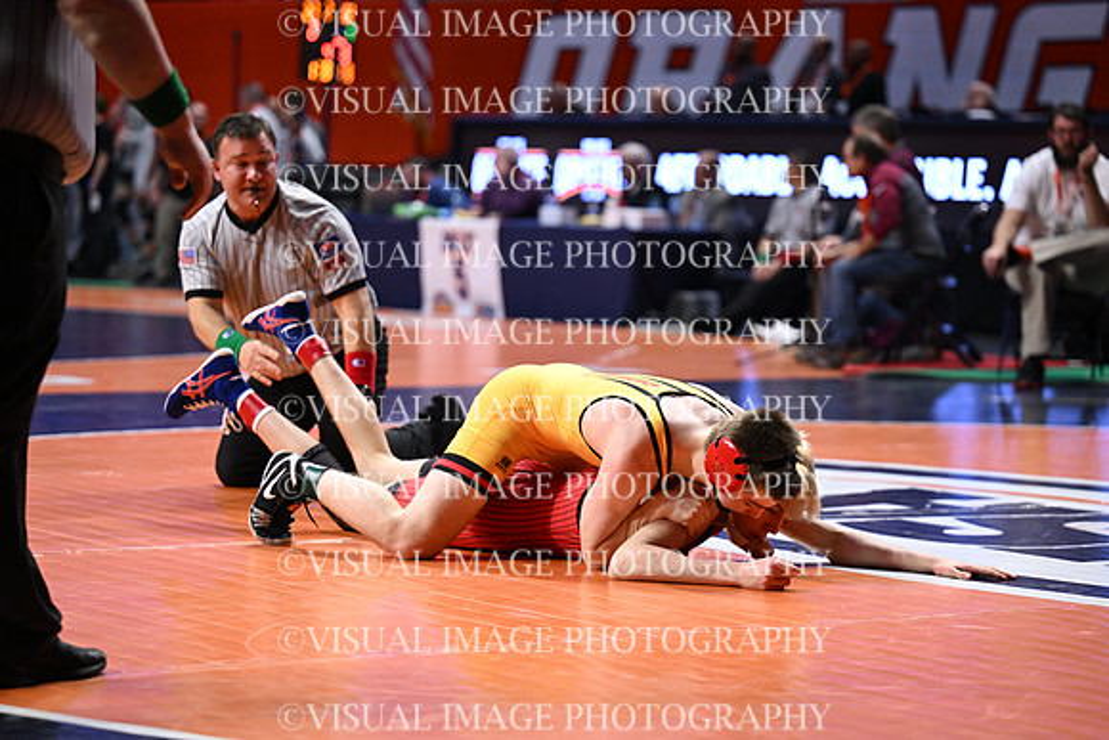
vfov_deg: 12.5
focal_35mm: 110
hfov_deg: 18.6
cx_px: 554
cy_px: 370
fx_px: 3389
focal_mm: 110
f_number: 2.8
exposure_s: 1/1000
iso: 2200
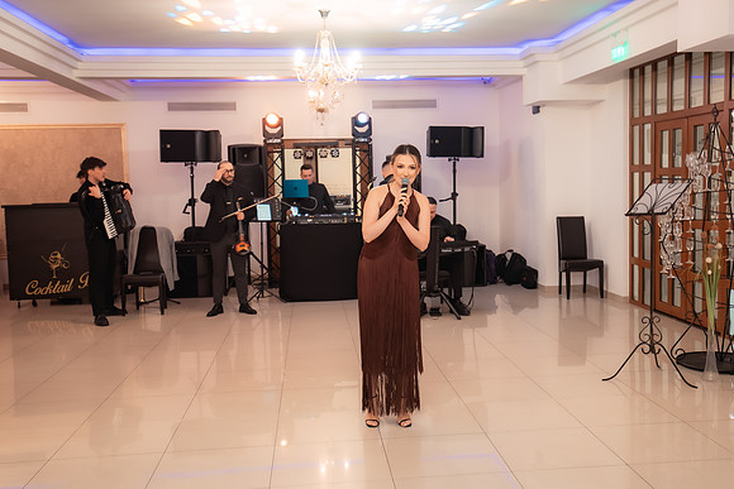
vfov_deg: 34.0
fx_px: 802
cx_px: 393
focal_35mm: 39
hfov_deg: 49.1
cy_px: 249
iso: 2000
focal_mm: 30
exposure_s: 1/200
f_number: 2.8
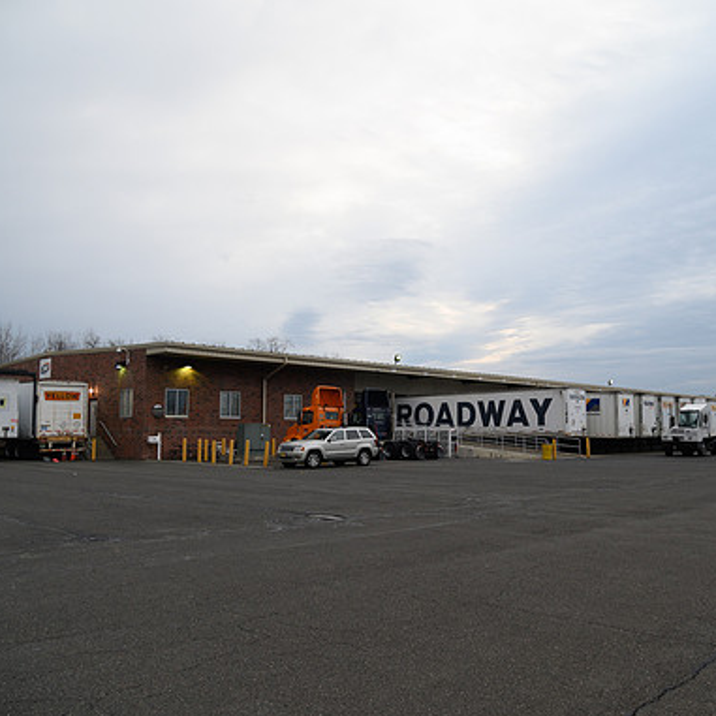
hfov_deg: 52.3
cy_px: 359
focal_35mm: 31
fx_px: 725
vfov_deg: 52.5
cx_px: 413
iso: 400
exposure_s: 1/80
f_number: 4
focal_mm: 24
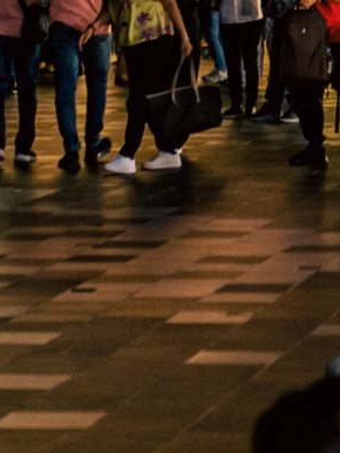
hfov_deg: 6.6
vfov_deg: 8.5
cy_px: -357
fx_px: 2917
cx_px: 563
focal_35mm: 223
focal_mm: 23
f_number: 1.4
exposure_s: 1/125
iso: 400
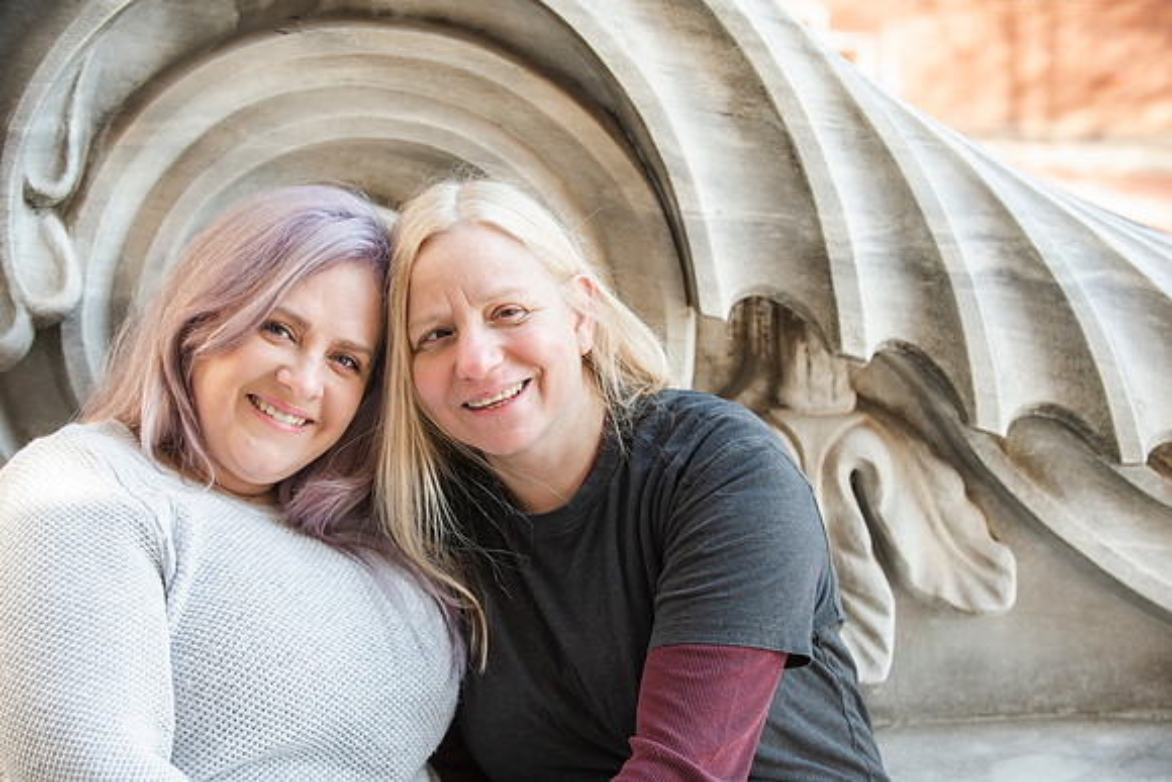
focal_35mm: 70
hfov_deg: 28.8
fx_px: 2279
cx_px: 586
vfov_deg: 19.5
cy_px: 391
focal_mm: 70
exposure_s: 1/320
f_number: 4
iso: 400
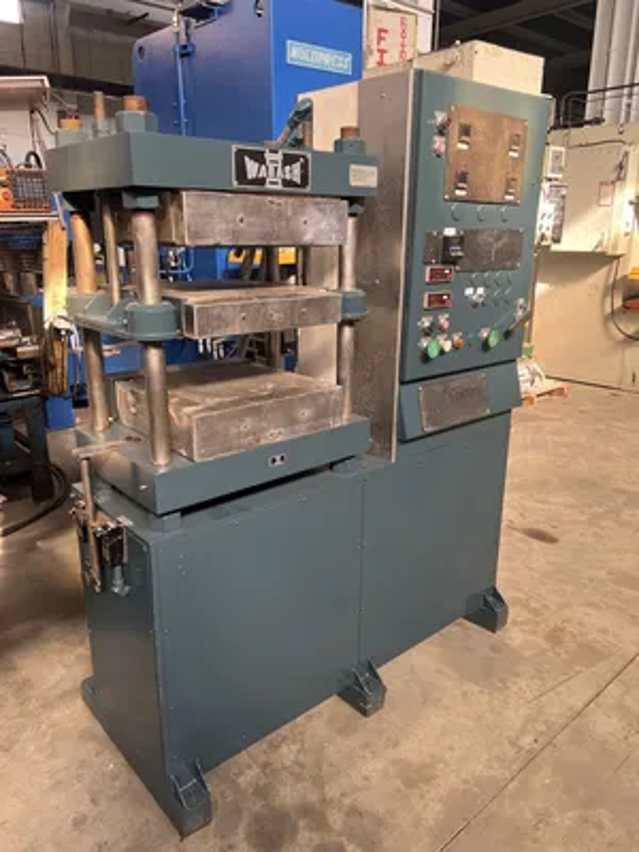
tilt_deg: -17.2
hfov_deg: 53.1
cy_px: 426
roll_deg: -0.1
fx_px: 640
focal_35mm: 26
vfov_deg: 67.3
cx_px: 320
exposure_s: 1/121
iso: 64
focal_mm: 5.7
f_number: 1.5
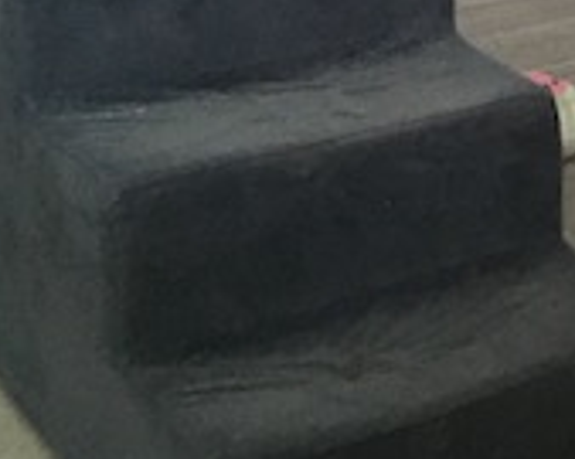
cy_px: -99
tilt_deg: -14.7
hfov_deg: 16.1
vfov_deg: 13.9
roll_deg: -2.9
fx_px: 1820
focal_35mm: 107
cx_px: 912
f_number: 2.2
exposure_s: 1/17
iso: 200
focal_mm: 4.15
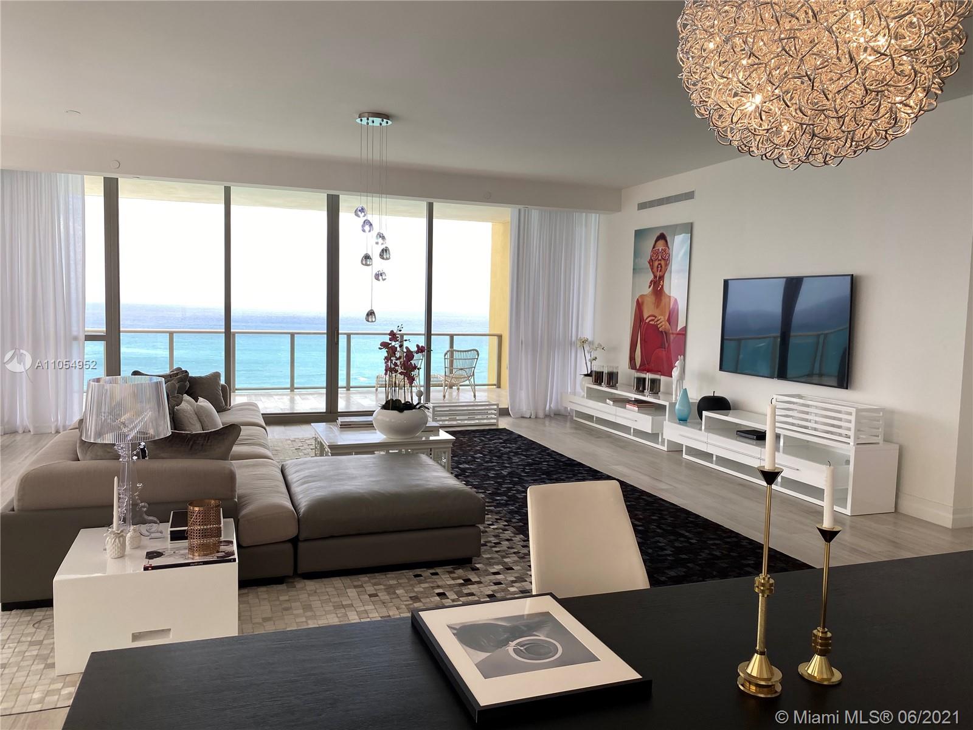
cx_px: 486
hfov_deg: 67.3
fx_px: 731
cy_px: 365
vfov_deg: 53.1
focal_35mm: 26
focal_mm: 4.25
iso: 32
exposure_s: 1/120
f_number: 1.8
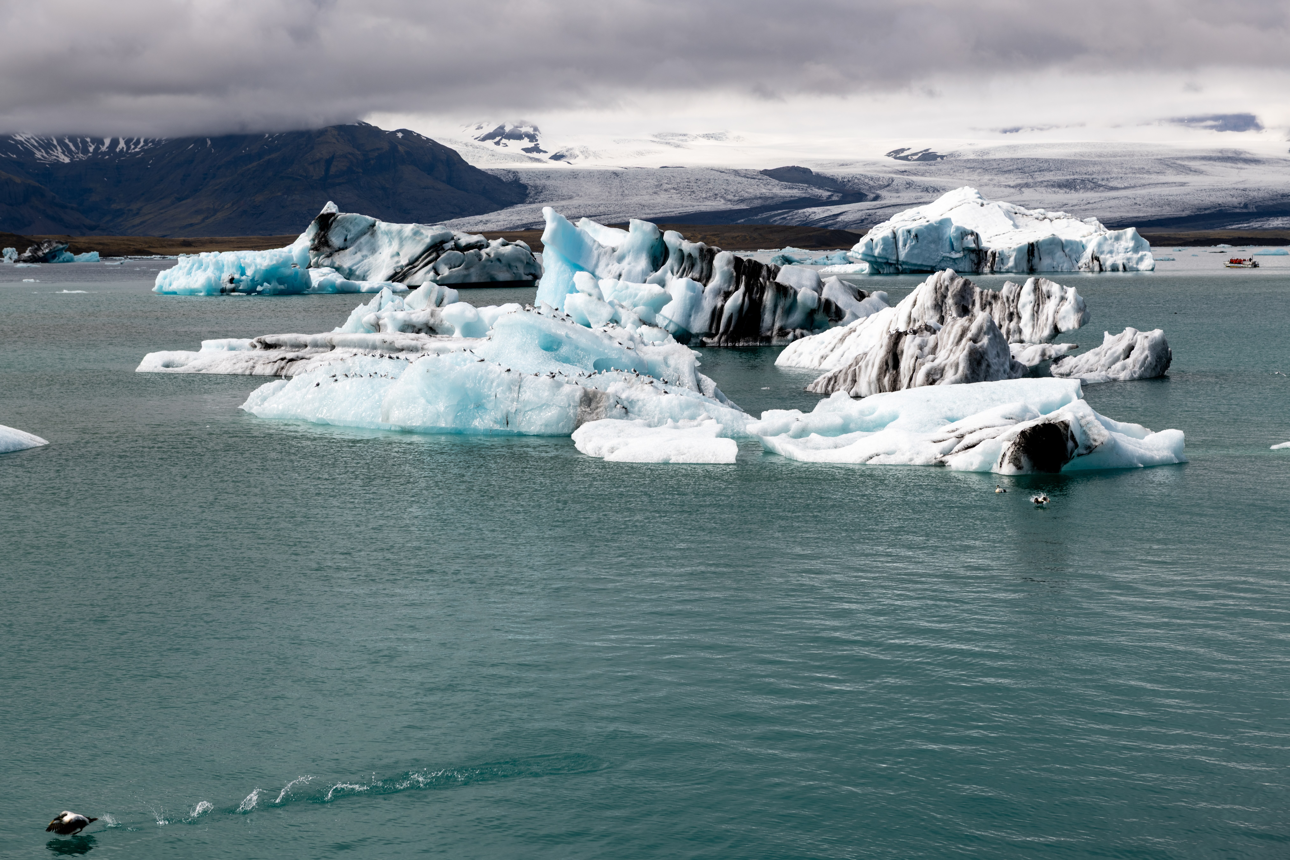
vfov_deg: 19.5
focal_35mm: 70
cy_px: 430
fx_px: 2508
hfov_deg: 28.8
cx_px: 645
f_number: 9
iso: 64
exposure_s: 1/320
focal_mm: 70
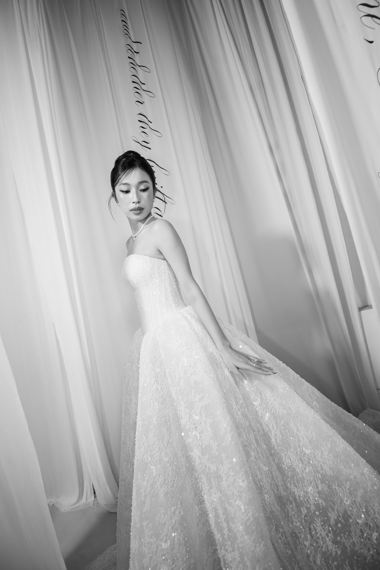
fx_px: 269
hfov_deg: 70.4
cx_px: 190
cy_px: 285
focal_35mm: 17
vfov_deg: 93.3
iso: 640
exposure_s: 1/125
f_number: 2.8
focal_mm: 17
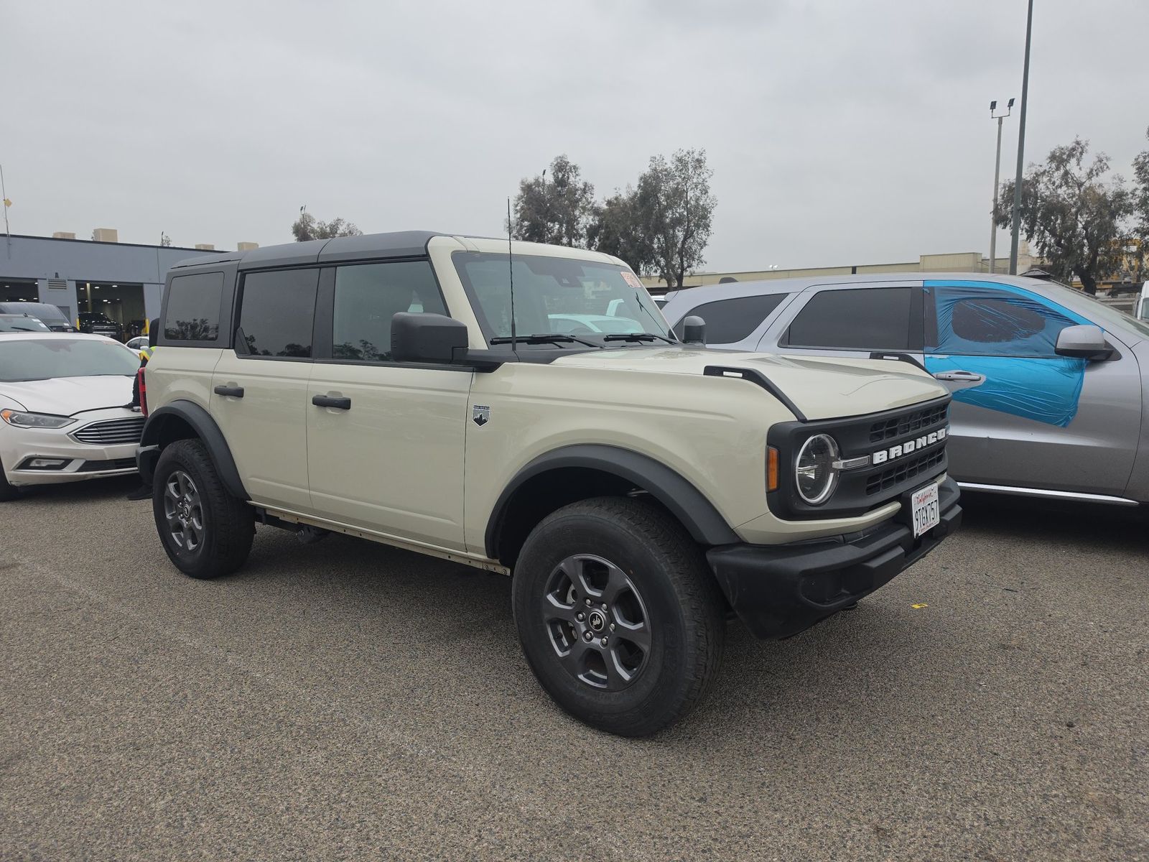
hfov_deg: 73.9
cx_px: 574
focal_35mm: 23
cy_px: 431
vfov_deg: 58.9
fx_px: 763
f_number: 1.4
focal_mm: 6.5
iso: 63
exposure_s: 1/1627
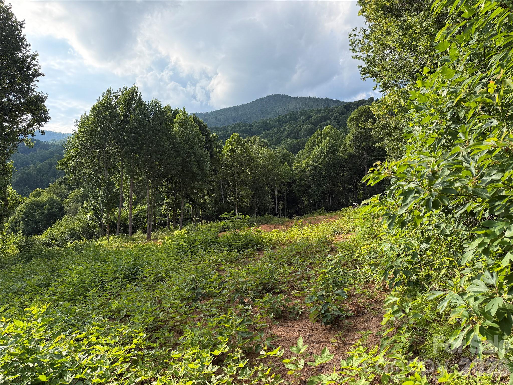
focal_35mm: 24
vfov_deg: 56.8
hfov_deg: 71.6
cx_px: 256
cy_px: 192
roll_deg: +1.7
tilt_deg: +0.5
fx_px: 356
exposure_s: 1/2299
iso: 100
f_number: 1.78
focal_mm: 6.76
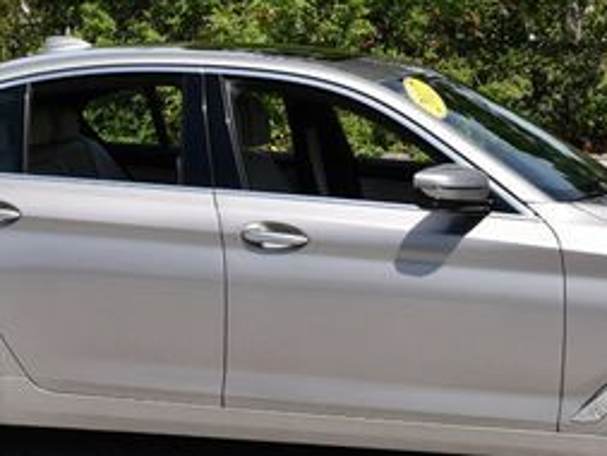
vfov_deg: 12.7
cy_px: 178
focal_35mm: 117
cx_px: 365
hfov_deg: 16.8
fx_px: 2053
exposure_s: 1/320
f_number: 9
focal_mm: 24
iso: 100
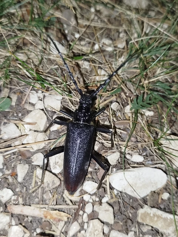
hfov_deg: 37.7
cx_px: 89
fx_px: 261
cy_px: 118
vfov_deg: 49.0
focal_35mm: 38
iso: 160
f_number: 1.7
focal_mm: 5.31
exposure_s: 1/33
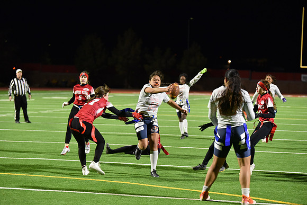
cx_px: 154
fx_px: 989
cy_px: 102
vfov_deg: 11.8
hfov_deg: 17.6
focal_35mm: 116
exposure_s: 1/640
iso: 5600
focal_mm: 116
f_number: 2.8
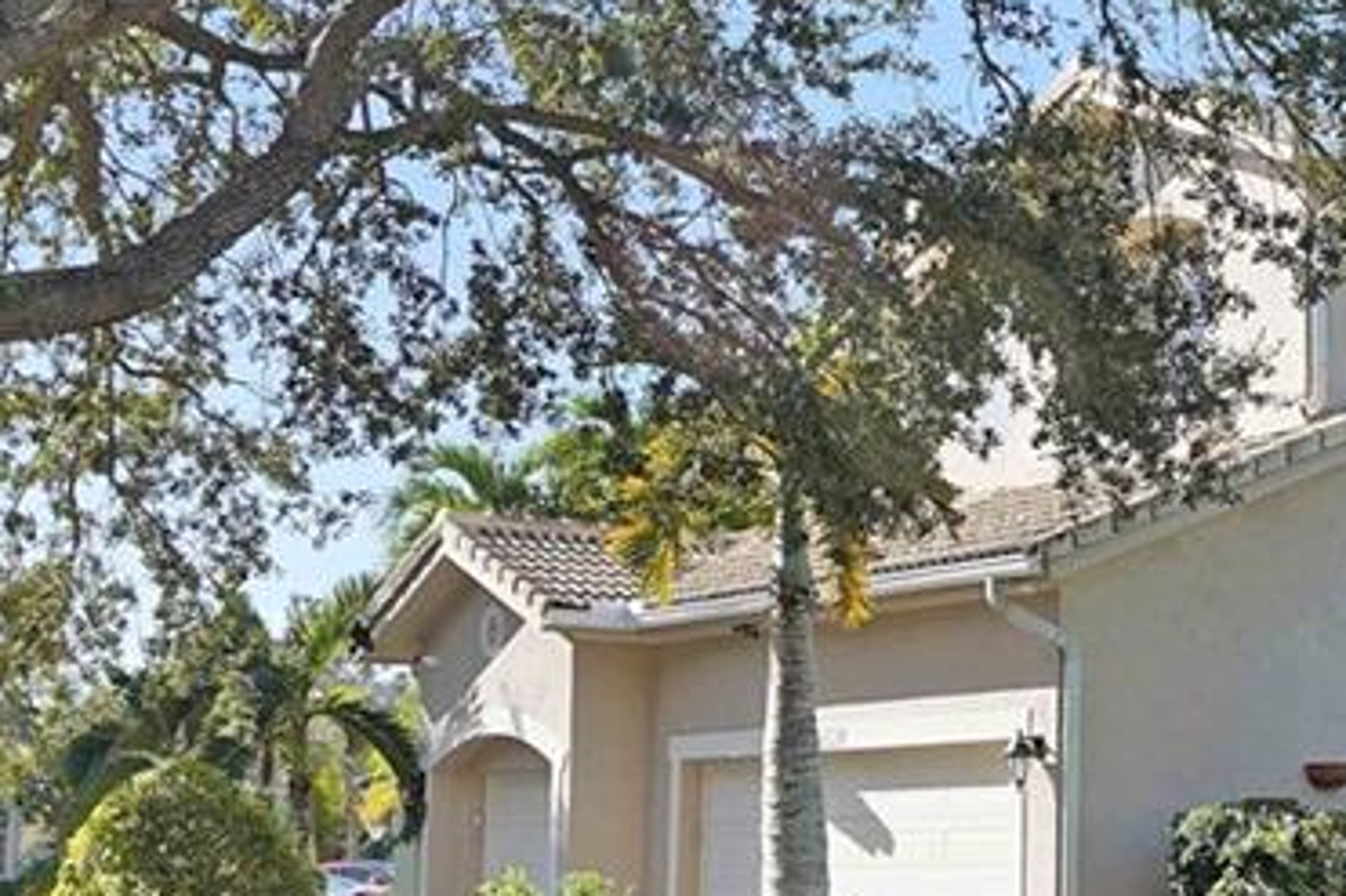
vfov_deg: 19.7
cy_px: 530
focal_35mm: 69
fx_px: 2579
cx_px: 1241
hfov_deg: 28.0
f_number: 4.5
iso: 100
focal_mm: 16
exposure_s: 1/500
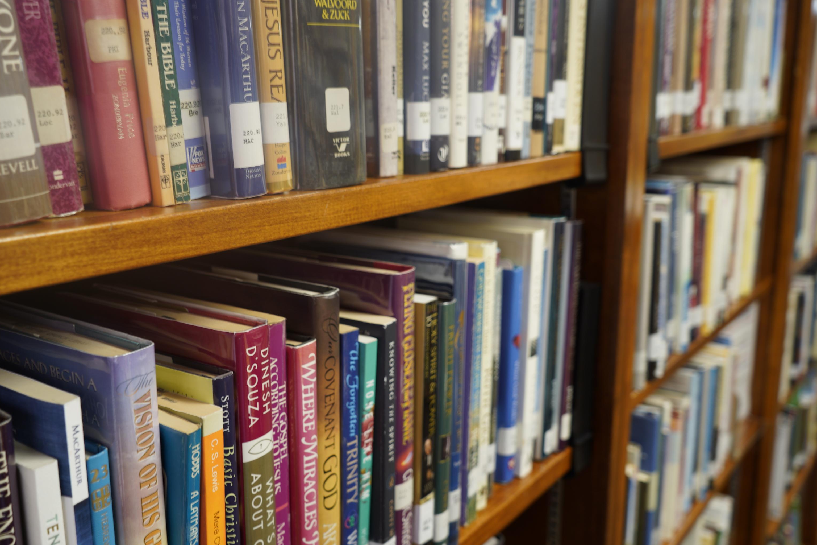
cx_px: 397
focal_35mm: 35
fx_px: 794
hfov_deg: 54.4
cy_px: 272
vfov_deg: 37.9
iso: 100
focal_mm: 28
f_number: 4.5
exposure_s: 1/13
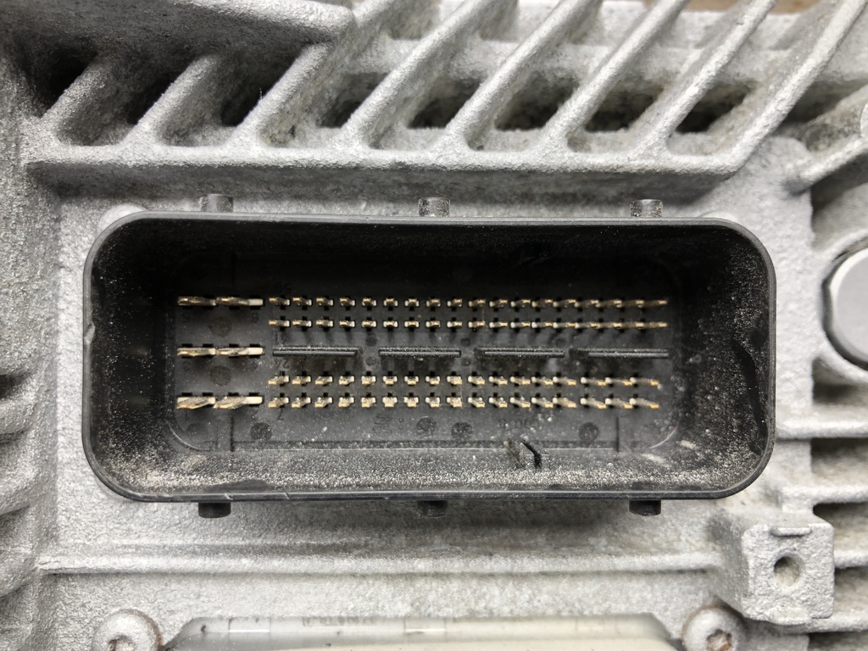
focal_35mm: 28
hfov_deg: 63.4
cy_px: 326
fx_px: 702
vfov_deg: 49.7
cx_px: 434
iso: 50
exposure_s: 1/120
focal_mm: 4
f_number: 1.8
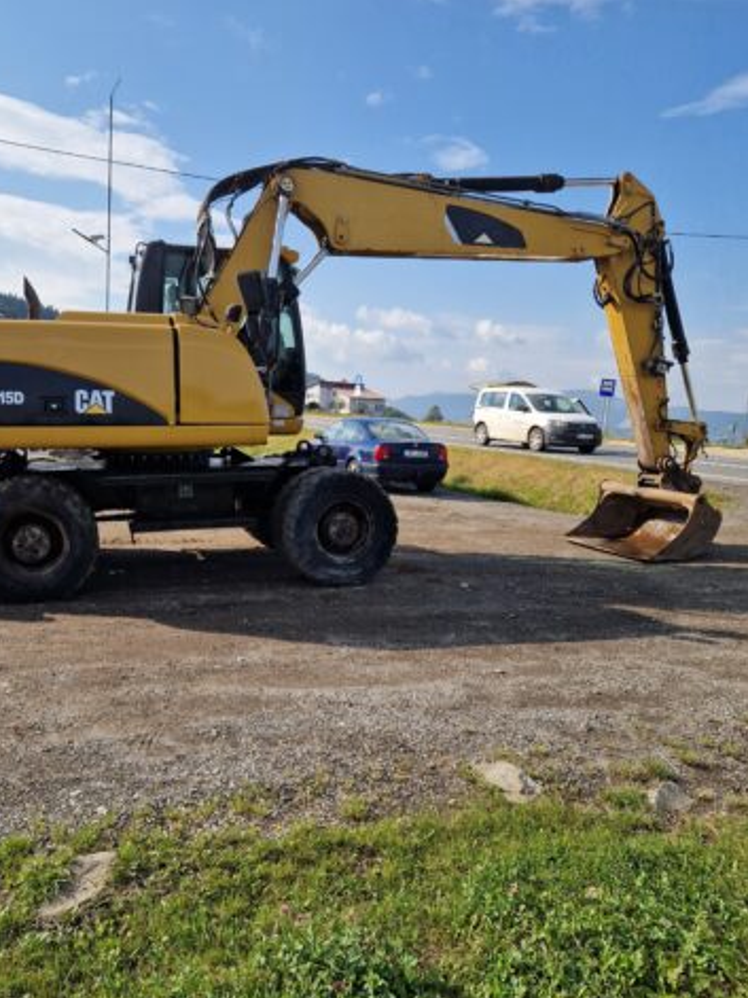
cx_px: 297
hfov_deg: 49.4
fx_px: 807
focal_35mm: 28
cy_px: 503
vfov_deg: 63.5
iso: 50
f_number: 1.8
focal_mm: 5.4
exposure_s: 1/1564
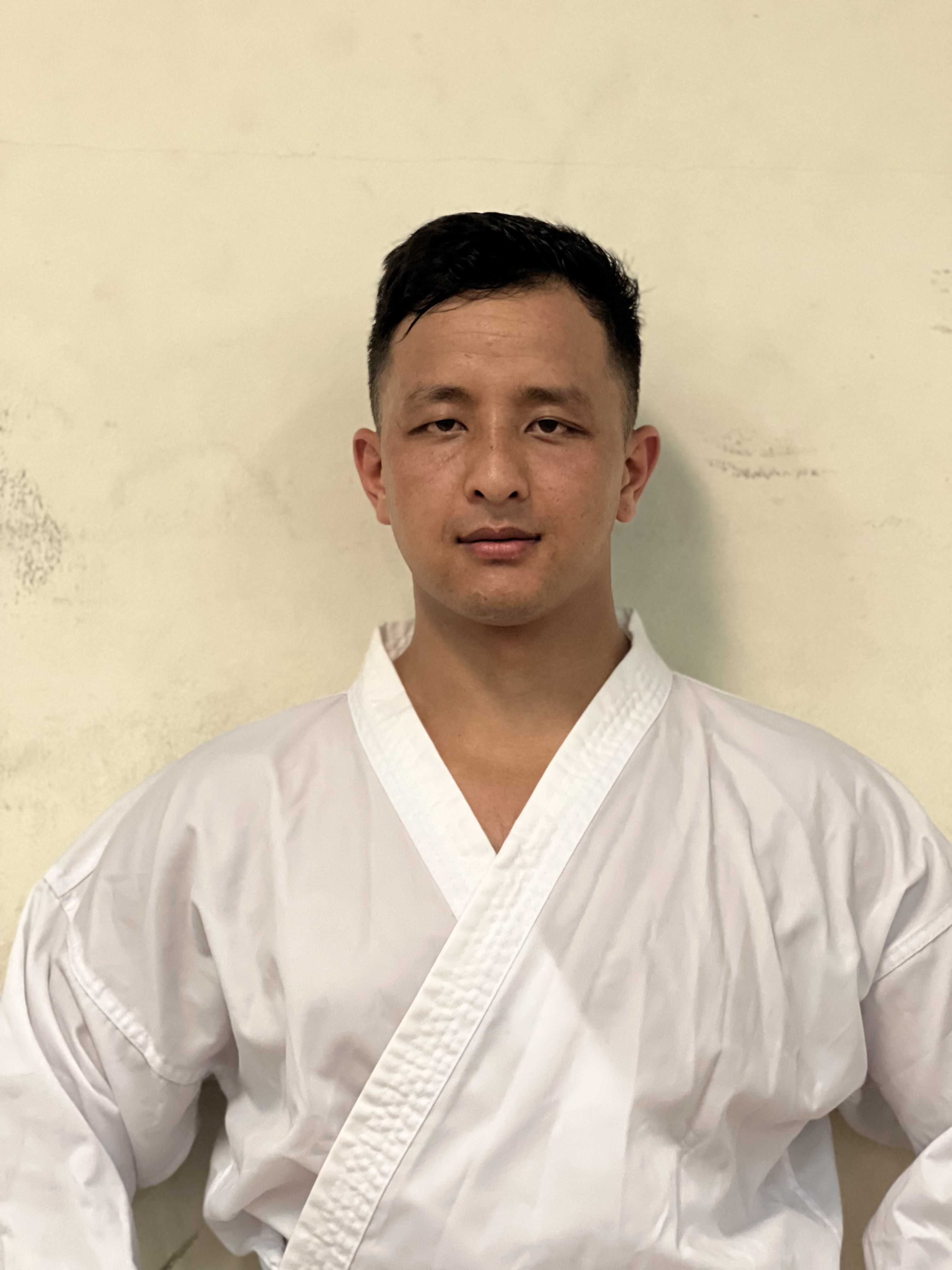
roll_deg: -1.7
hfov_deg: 19.1
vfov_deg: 25.3
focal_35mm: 77
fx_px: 2824
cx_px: 476
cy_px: 635
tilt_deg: +4.5
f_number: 2.8
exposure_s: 1/17
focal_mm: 9
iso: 400
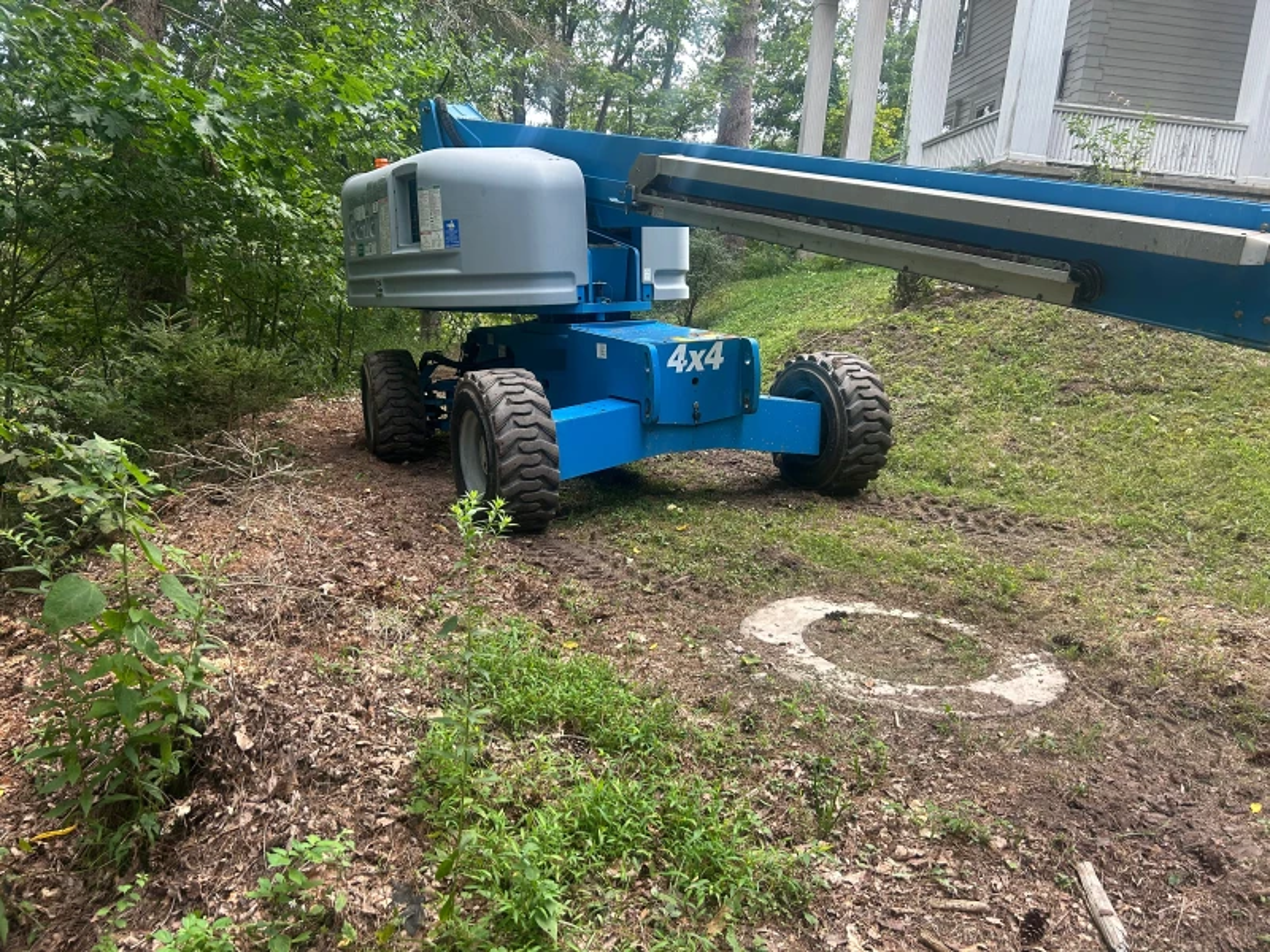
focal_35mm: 26
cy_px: 476
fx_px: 954
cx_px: 635
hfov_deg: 67.3
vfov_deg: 53.1
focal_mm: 5.7
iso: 125
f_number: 1.5
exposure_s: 1/121
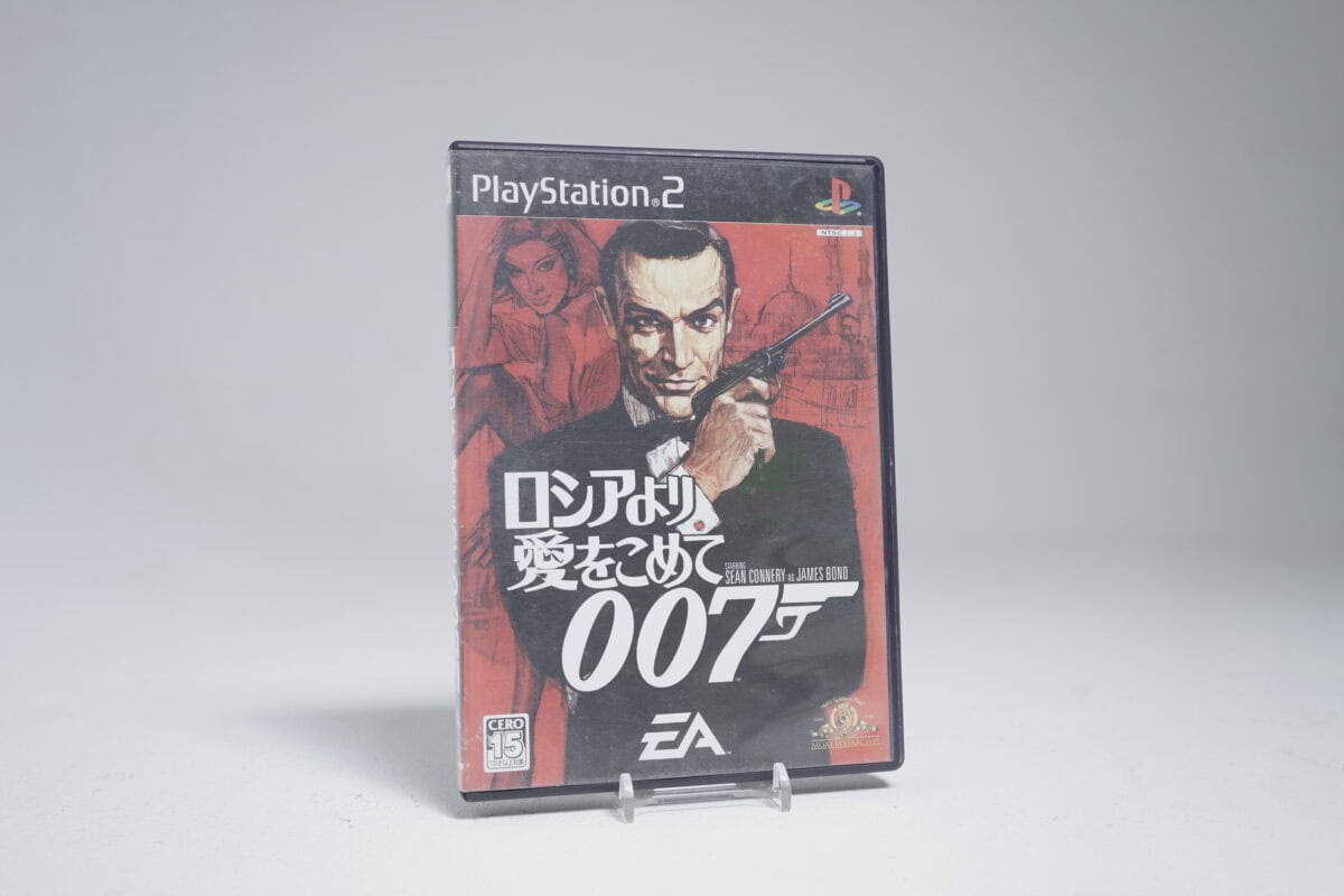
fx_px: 1344
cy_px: 448
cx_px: 672
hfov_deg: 53.1
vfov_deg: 36.9
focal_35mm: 36
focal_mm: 36
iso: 640
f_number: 5.6
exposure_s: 1/20
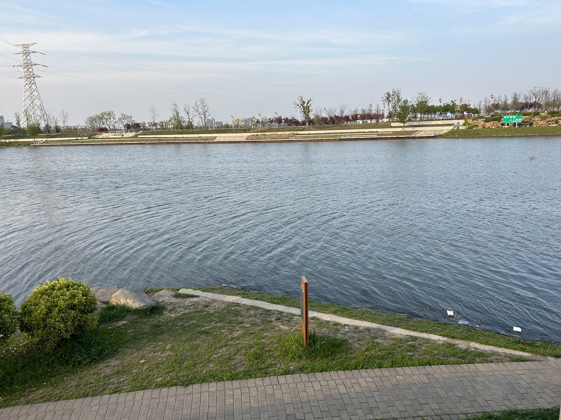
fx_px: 421
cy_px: 210
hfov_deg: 67.3
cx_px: 280
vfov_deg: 53.1
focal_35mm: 26
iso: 50
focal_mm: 5.7
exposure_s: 1/1112
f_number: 1.5
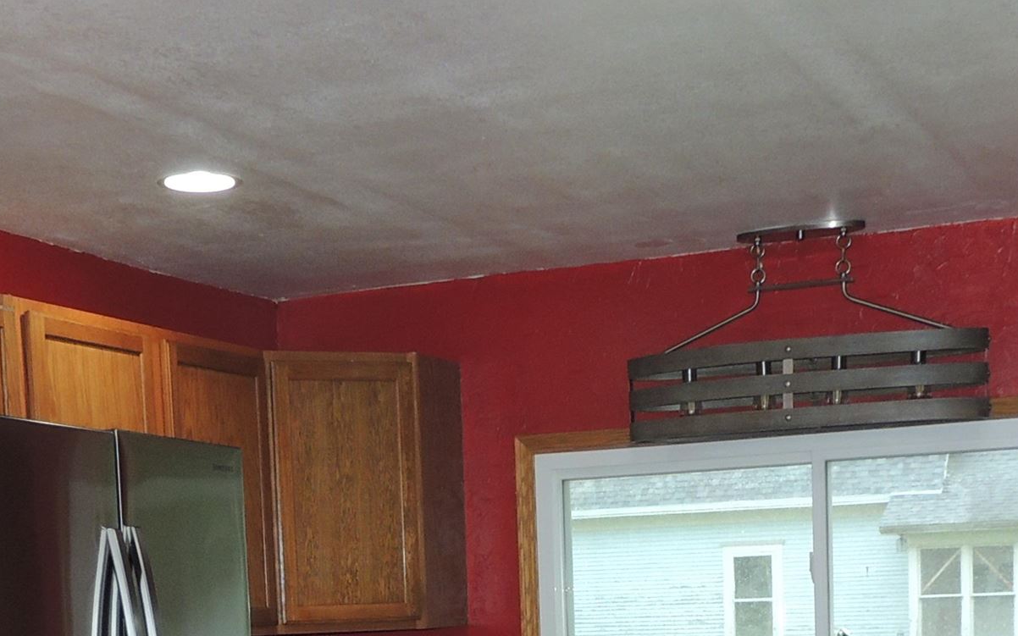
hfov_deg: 31.5
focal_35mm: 65
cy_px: 853
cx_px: 474
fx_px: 1803
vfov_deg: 18.5
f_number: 3
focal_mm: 4.3
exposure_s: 1/30
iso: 200
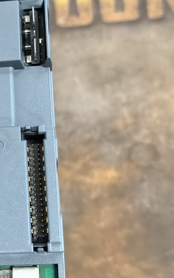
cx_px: 1
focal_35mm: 57
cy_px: 124
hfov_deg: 21.9
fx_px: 433
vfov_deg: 35.7
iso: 800
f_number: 2
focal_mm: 6.98
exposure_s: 1/25
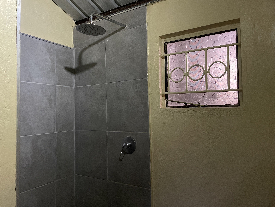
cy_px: 104
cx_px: 138
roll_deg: +1.6
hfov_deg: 67.3
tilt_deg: +1.9
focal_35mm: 26
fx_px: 207
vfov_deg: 53.1
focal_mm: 4.2
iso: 640
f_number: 1.6
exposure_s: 1/30
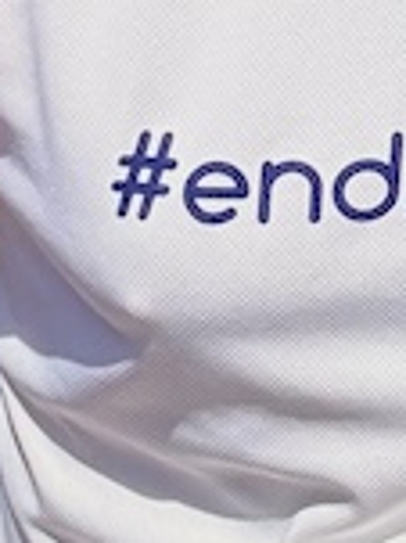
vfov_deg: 12.0
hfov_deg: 8.8
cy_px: -41
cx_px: 701
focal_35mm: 163
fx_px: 2553
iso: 25
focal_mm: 2.69
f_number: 1.9
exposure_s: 1/1316
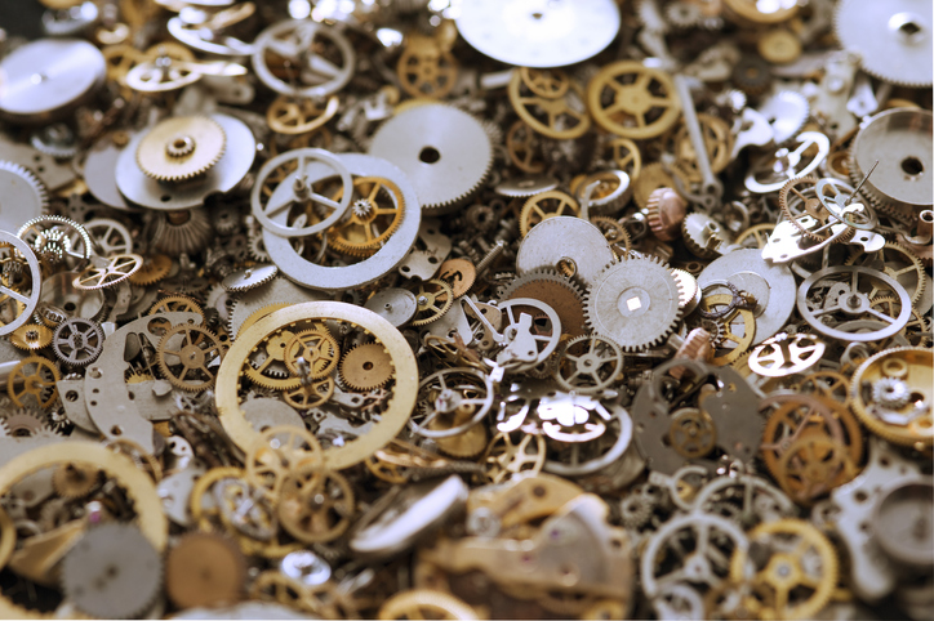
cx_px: 467
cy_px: 310
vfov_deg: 13.0
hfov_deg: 19.5
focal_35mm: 105
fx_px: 2723
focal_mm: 105
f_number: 8
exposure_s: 1/125
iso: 200
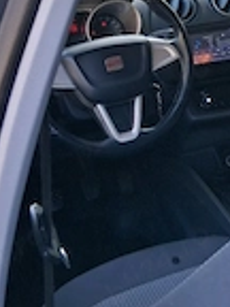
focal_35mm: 72
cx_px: 183
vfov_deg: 25.1
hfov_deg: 20.2
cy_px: -30
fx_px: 638
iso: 25
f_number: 1.8
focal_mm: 3.98
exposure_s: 1/100
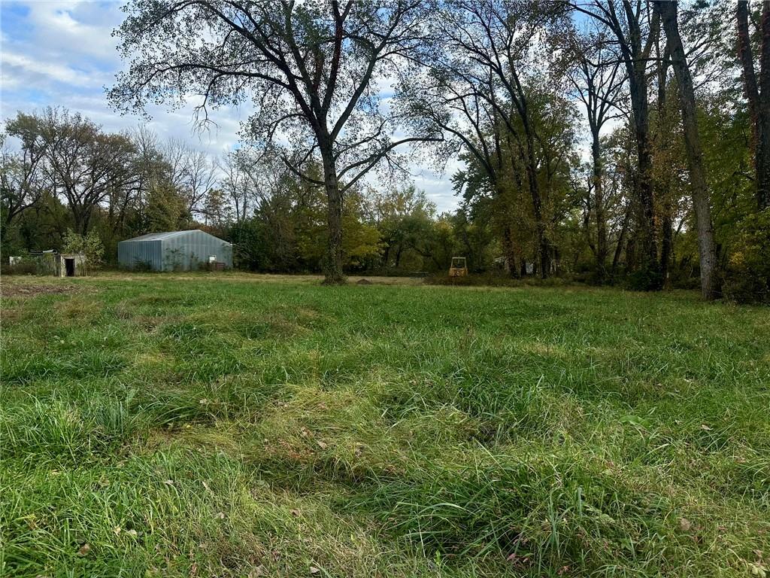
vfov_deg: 56.8
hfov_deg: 71.6
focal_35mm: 24
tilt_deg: -0.4
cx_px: 385
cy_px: 289
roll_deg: -0.1
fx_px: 534
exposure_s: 1/2028
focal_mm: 6.86
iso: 80
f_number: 1.78
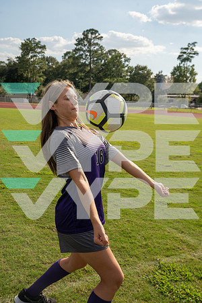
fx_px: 353
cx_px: 101
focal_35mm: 42
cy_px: 152
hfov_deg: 31.9
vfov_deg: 46.4
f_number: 8
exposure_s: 1/640
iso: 250
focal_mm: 42
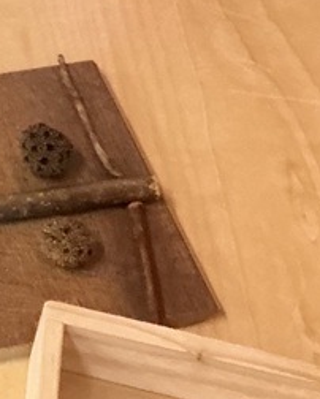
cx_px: -279
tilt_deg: -37.4
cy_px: -294
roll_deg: +1.7
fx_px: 1360
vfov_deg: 14.8
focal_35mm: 115
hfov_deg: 12.2
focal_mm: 3
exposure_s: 1/40
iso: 320
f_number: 1.8
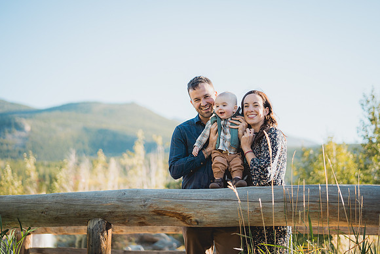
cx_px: 190
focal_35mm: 57
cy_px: 127
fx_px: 605
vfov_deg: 23.7
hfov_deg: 34.9
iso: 100
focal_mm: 50
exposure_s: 1/1600
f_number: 1.4
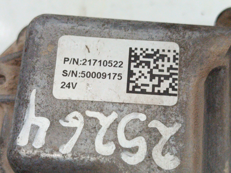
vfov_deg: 19.4
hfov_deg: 25.7
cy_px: 86
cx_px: 116
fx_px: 507
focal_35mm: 76
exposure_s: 1/50
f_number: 1.7
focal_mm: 5.24
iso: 701
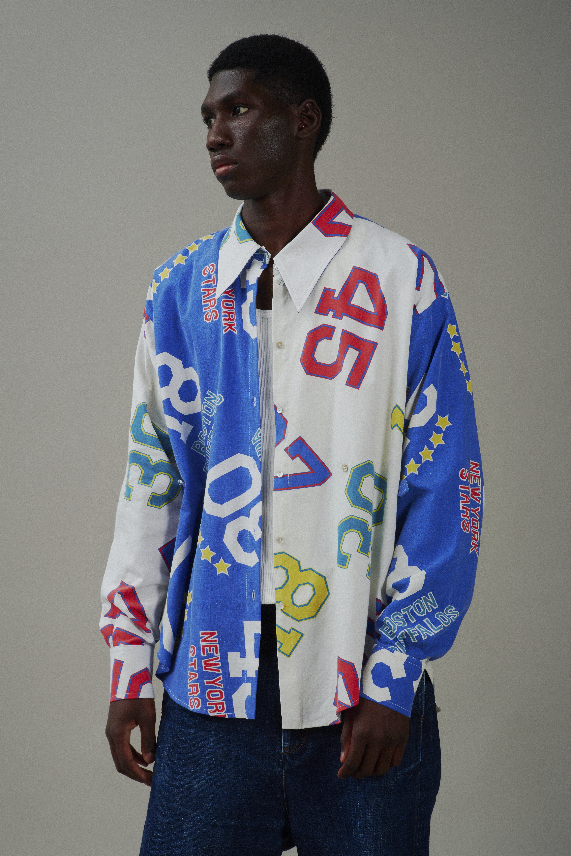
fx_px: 2496
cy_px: 428
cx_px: 286
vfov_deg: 19.4
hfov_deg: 13.1
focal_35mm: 105
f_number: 11
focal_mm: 105
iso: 200
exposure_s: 1/125
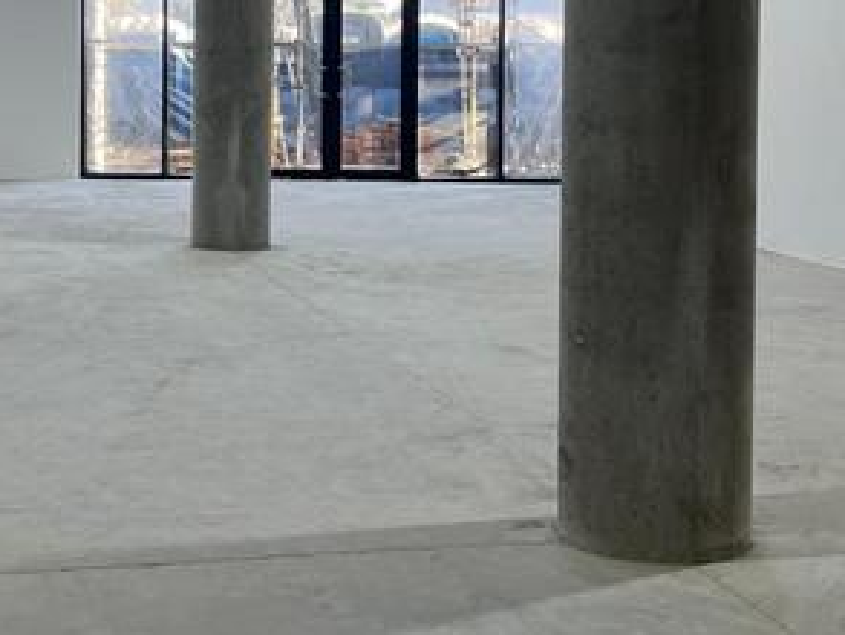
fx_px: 1734
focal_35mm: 71
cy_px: 78
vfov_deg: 20.4
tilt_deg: -2.3
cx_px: 291
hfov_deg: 27.2
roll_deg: +0.5
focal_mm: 5.1
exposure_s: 1/135
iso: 32
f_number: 1.6
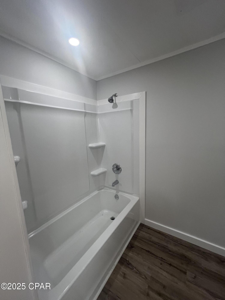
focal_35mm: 13
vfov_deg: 106.2
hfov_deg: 89.9
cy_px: 150
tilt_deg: -8.2
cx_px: 112
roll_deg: +2.6
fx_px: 113
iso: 125
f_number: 1.8
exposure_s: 1/120
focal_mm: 1.57
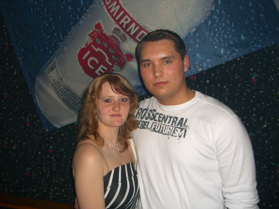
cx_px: 140
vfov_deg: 37.7
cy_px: 104
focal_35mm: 38
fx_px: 306
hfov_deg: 49.0
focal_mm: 7.9
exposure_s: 1/60
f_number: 2.8
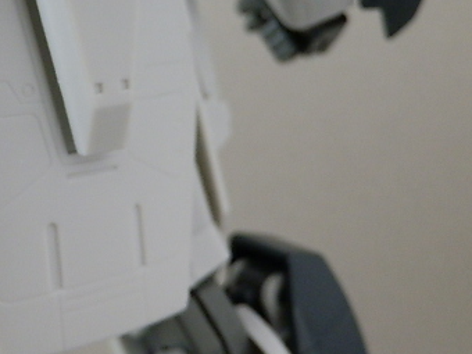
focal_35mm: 64
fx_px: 873
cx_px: 58
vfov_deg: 22.6
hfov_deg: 29.2
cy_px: 72
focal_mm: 6.17
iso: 200
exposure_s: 1/8
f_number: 3.5
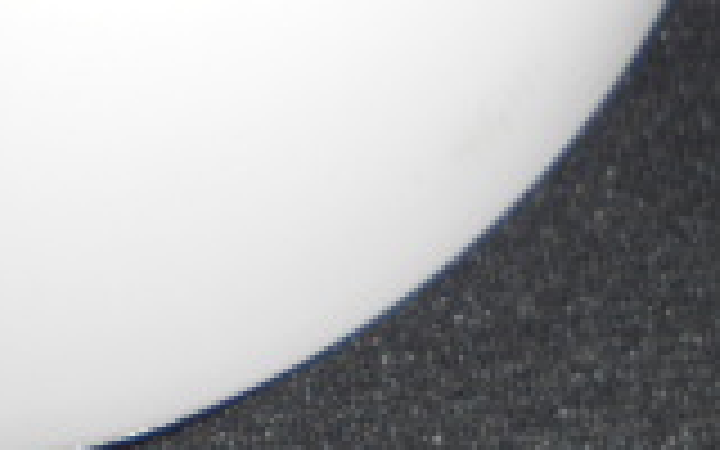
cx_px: -112
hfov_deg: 14.9
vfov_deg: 9.5
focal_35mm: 136
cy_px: -153
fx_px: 2669
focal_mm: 5.8
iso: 80
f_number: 8.8
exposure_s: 1/25
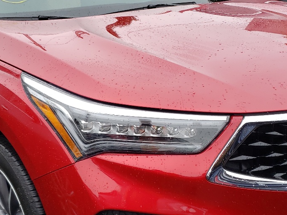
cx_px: 138
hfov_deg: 31.7
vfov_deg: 23.9
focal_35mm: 61
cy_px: 141
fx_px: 506
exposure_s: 1/278
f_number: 1.5
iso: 50
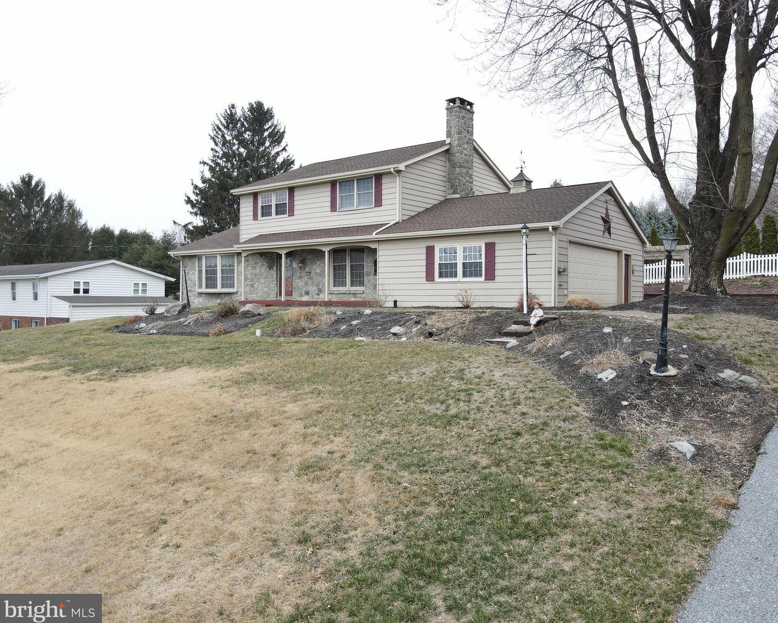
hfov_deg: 65.9
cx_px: 428
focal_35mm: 26
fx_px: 599
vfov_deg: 54.9
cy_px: 304
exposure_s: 1/240
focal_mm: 4.5
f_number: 2.8
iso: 100
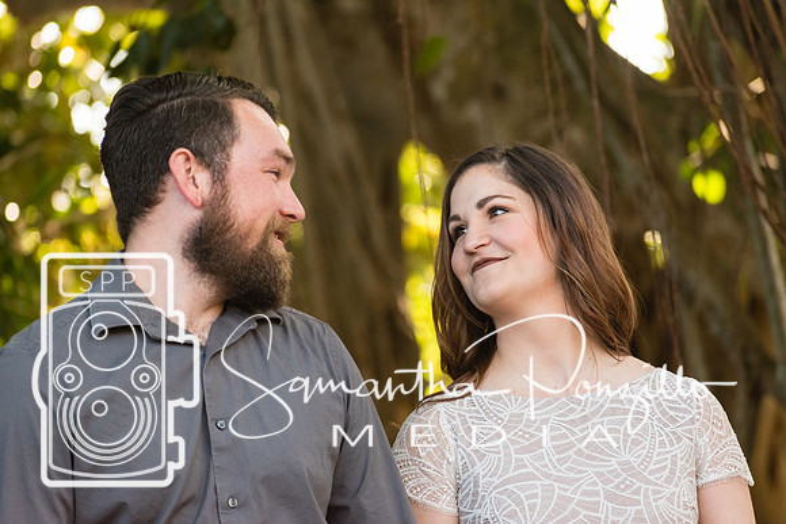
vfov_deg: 5.4
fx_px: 5513
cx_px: 397
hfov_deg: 8.2
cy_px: 262
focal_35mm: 252
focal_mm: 165
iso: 900
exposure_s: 1/500
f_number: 5
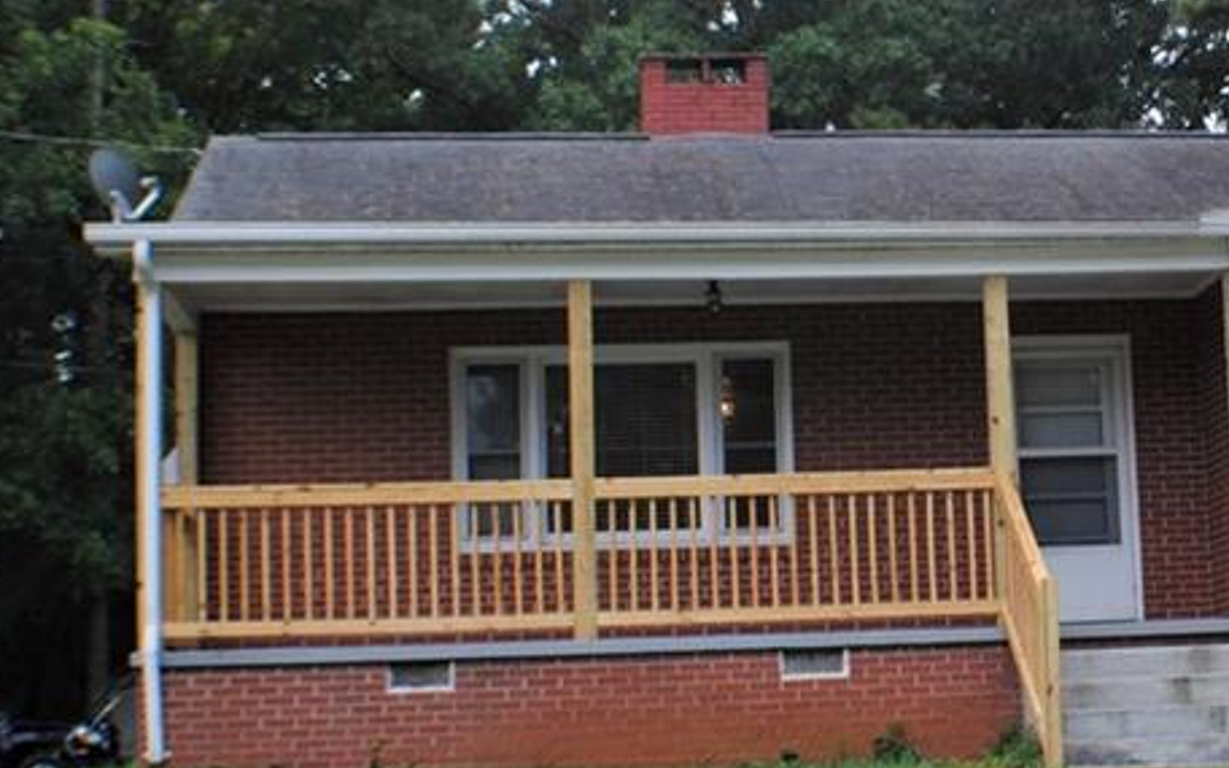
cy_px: 361
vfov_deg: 12.7
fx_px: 3450
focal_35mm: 103
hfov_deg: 19.8
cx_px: 1145
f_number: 5
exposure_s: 1/100
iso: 200
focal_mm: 30
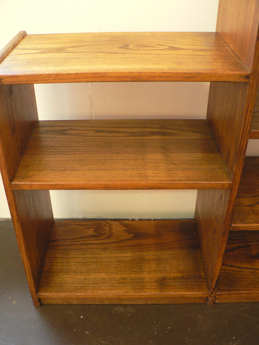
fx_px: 359
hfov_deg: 39.7
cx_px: 130
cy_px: 172
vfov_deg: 51.4
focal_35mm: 36
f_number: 2.8
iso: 200
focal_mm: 6
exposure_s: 1/13
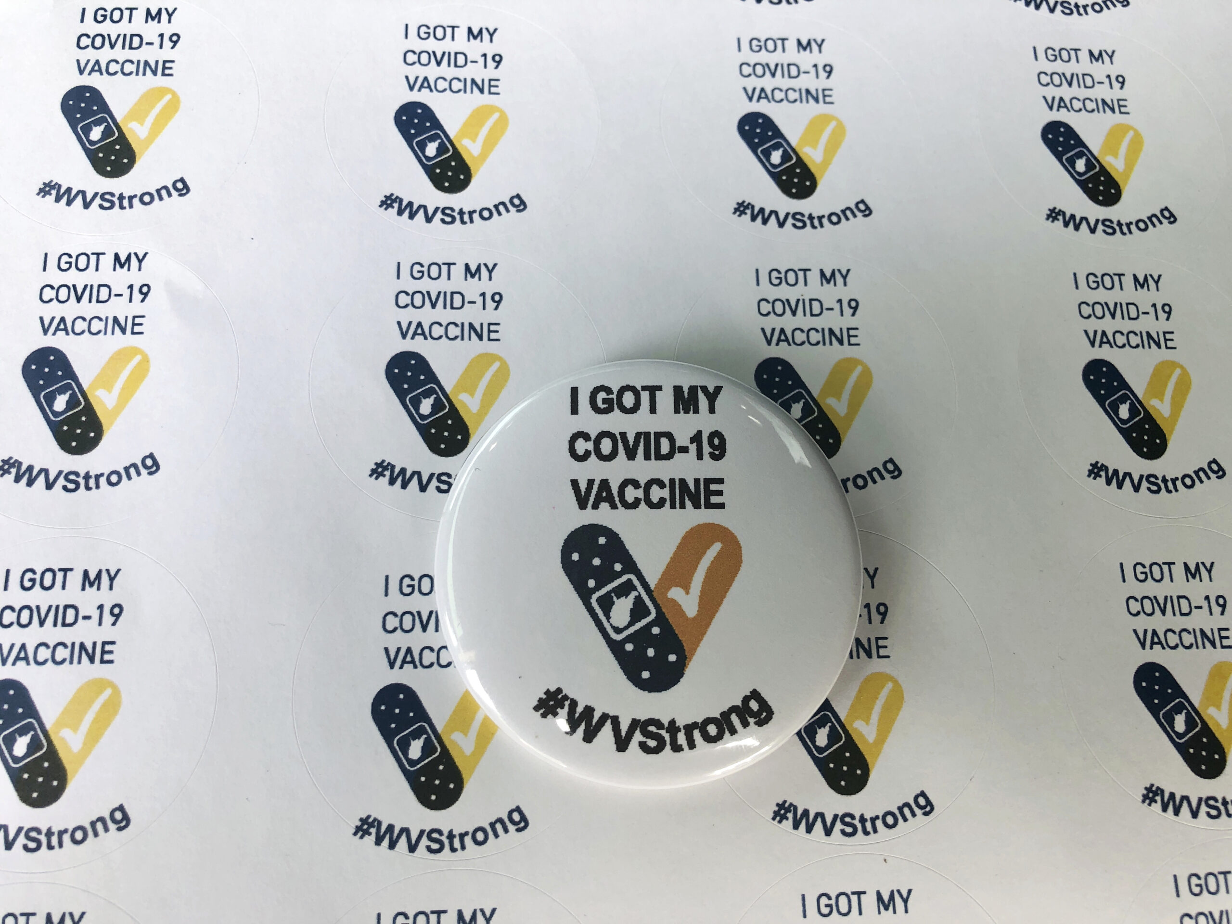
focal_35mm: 28
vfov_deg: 49.7
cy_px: 462
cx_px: 616
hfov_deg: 63.4
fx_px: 997
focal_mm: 3.99
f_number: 1.8
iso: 32
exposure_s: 1/120
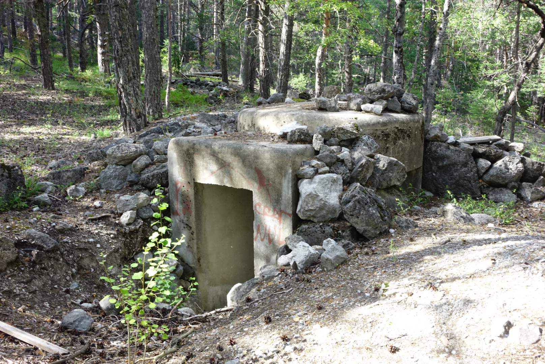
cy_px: 182
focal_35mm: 34
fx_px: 515
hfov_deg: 55.8
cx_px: 272
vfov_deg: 38.9
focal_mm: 12.56
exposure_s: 1/30
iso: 400
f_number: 8
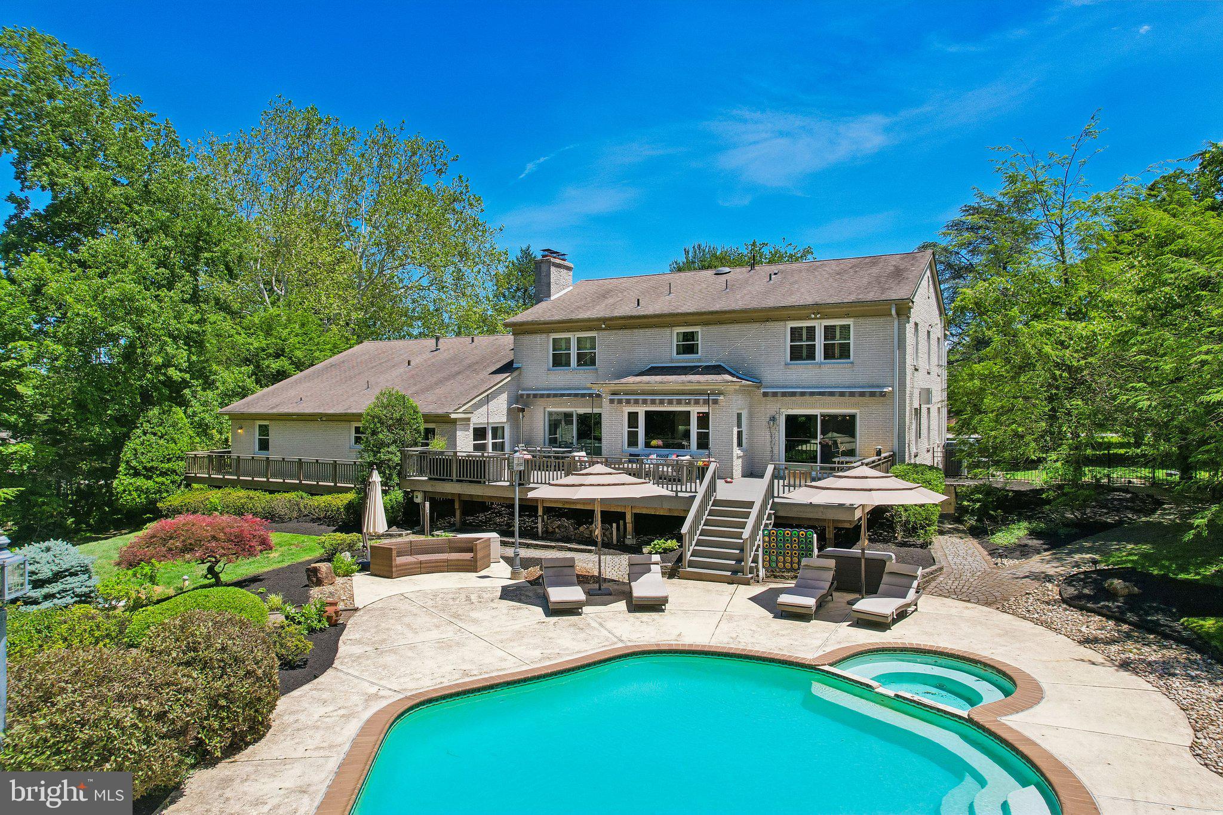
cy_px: 408
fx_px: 747
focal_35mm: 22
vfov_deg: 57.2
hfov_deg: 78.6
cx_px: 612
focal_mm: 8.4
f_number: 2.8
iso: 100
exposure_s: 1/2000
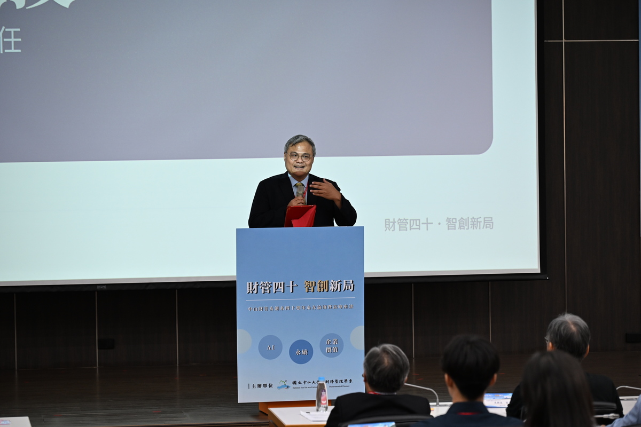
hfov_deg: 17.1
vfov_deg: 11.4
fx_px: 2136
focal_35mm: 120
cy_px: 214
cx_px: 320
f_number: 4.5
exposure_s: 1/100
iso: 1000
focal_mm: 120
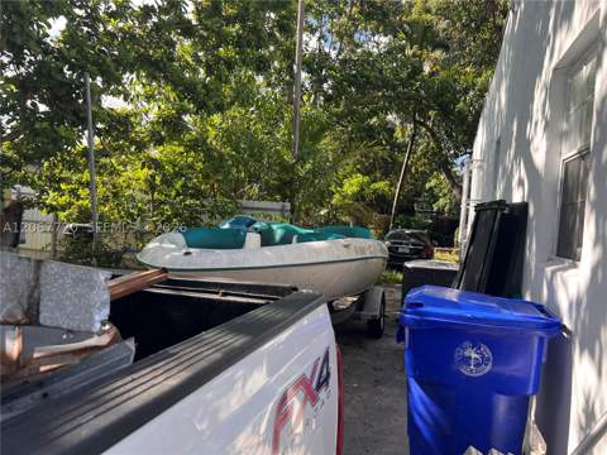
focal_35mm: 26
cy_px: 228
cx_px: 304
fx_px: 456
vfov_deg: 53.1
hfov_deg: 67.3
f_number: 1.5
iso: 50
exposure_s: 1/873
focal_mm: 5.7
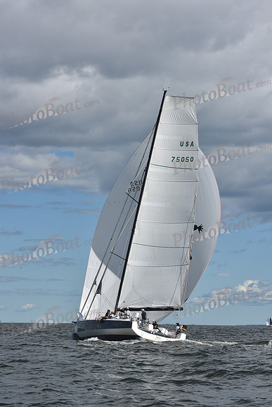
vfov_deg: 20.0
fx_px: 1155
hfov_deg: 13.4
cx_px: 136
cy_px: 204
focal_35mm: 102
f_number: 13
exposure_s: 1/640
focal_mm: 102
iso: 250
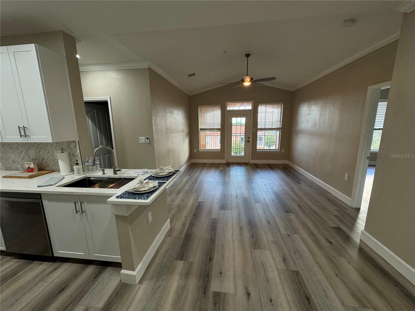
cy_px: 156
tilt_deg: -10.3
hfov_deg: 102.1
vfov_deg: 85.7
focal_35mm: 14
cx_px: 208
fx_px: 168
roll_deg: +0.0
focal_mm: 2.22
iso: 160
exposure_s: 1/120
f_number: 2.2
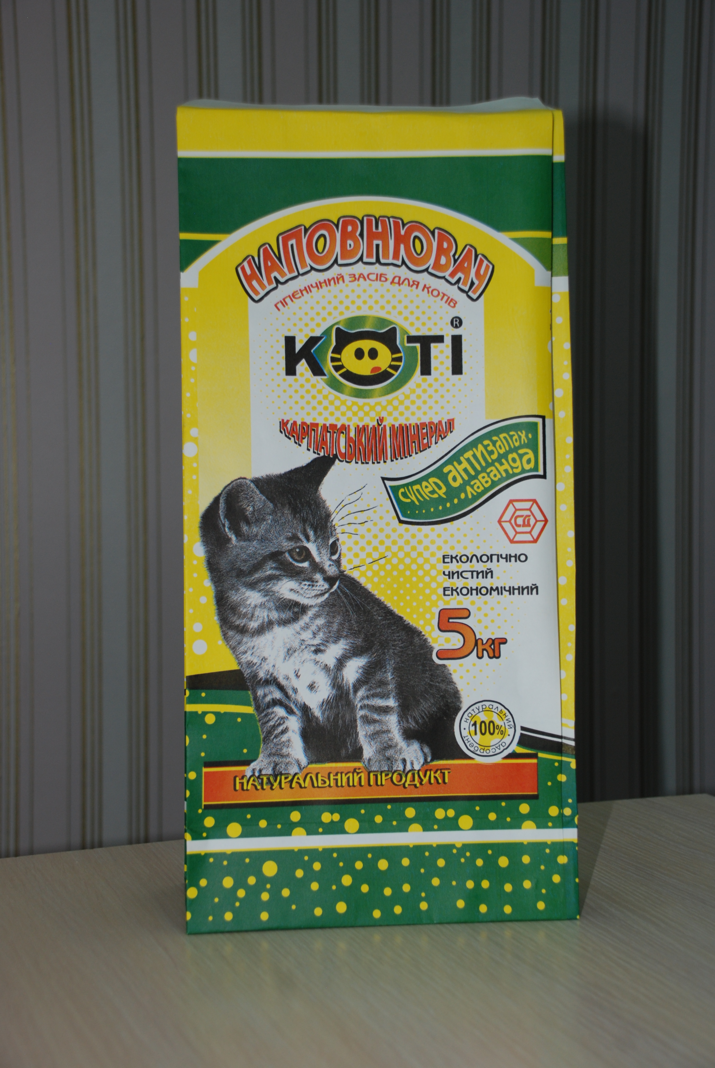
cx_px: 358
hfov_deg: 25.8
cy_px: 534
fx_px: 1559
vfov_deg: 37.8
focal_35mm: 52
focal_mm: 35
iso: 200
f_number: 4.5
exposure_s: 1/60
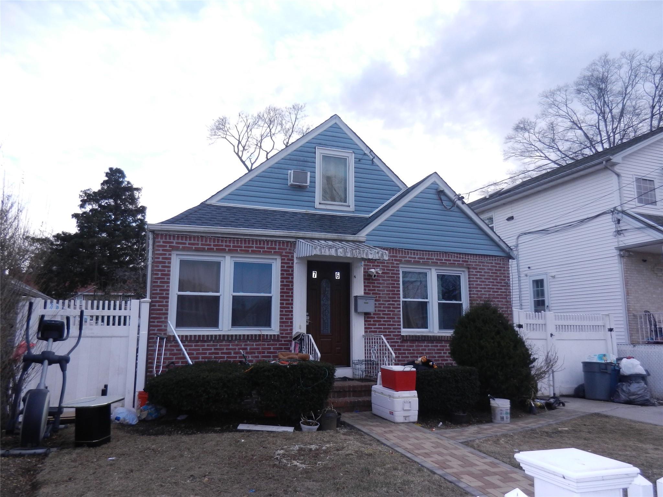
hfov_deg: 69.4
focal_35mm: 25
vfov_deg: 54.9
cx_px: 332
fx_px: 479
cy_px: 248
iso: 160
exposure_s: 1/200
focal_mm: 4.5
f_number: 3.5
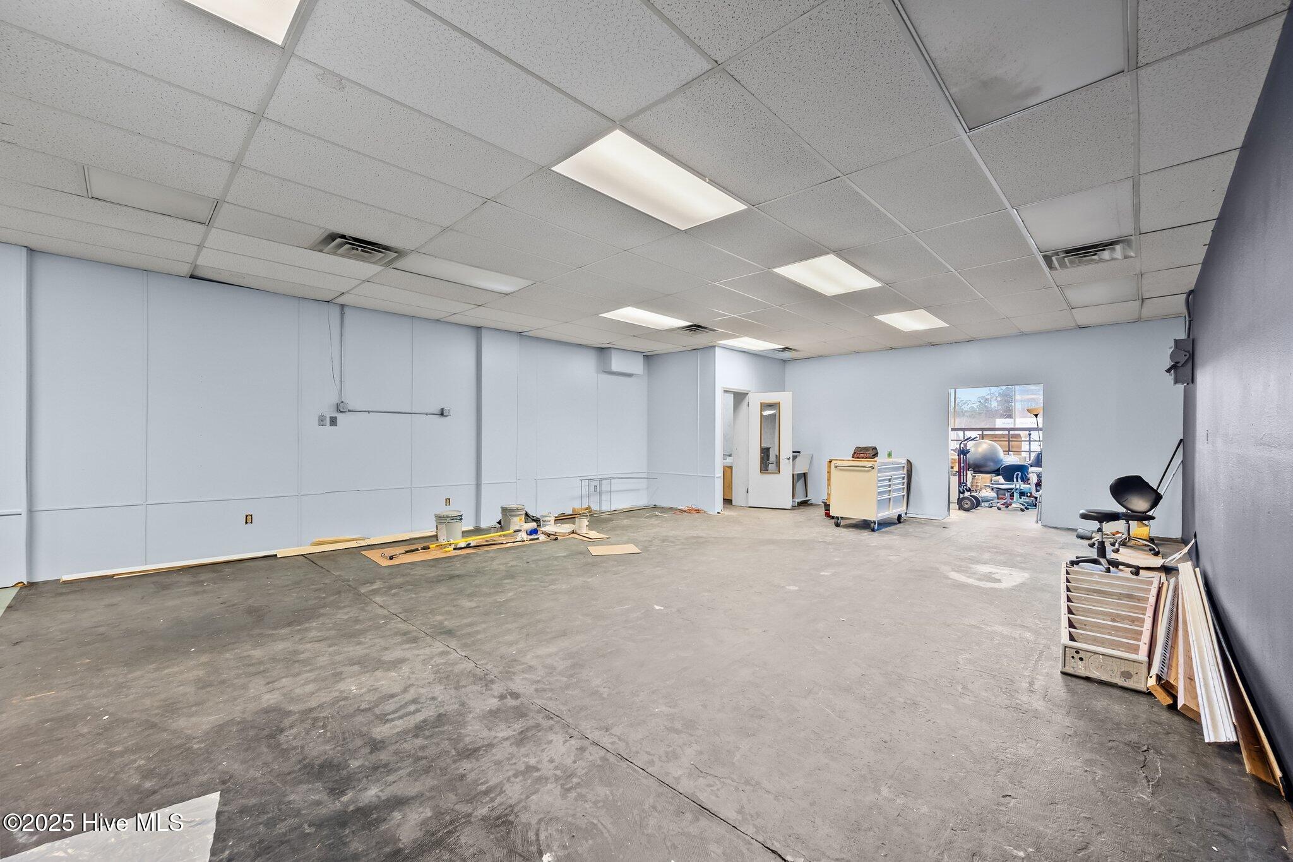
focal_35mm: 14
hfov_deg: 104.3
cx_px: 646
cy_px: 431
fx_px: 503
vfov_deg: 81.2
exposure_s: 1/1.67
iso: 640
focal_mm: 14
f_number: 7.1
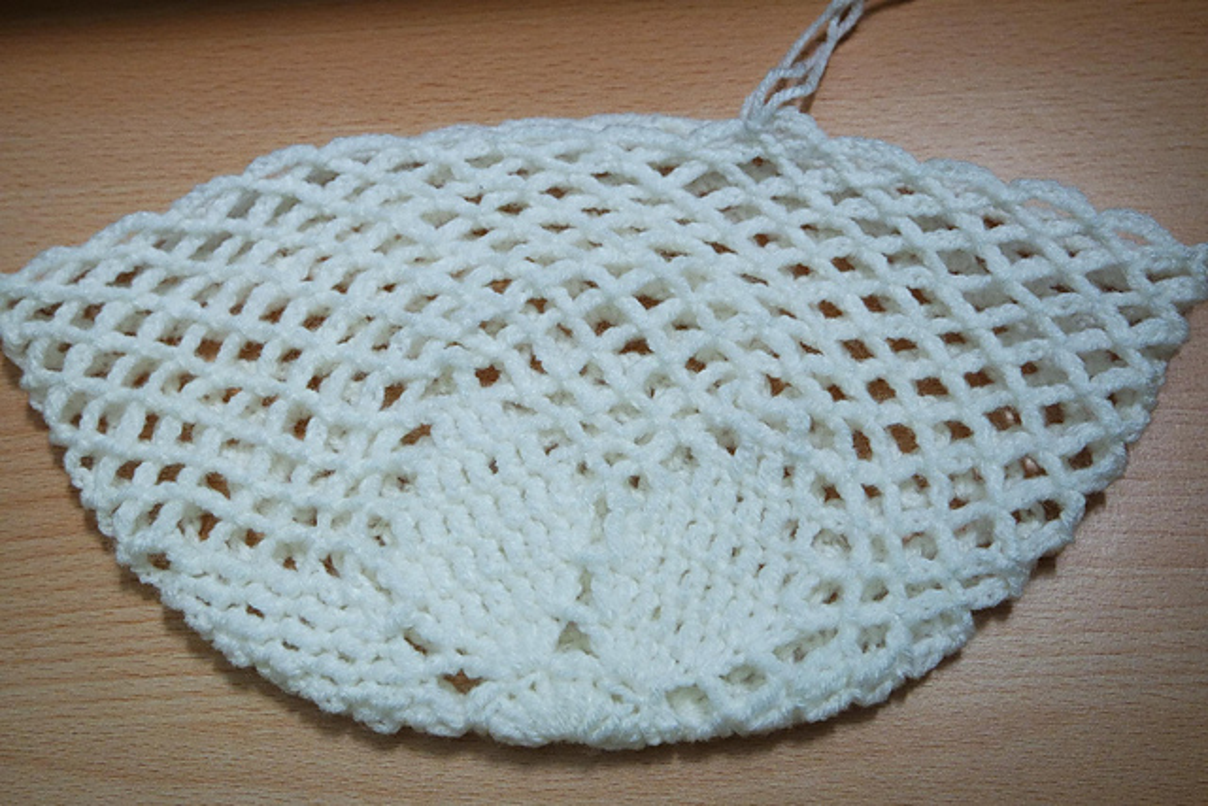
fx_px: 1208
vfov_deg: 36.9
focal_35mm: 36
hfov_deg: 53.1
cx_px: 604
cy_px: 403
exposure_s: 1/50
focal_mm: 24
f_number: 4
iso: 800
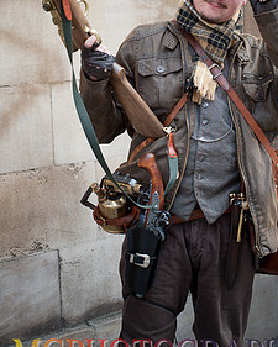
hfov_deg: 14.7
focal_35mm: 105
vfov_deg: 18.2
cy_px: 90
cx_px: 166
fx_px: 1079
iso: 200
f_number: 5
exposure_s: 1/100
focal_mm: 70
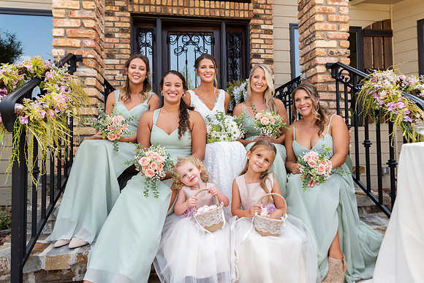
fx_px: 283
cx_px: 212
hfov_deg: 73.7
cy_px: 142
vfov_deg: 53.2
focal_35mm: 24
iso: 200
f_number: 4.5
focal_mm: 24
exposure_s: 1/160
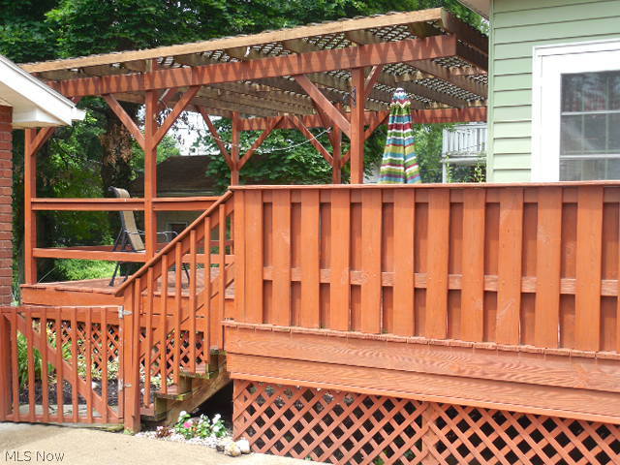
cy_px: 232
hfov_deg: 39.7
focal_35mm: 48
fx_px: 860
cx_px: 310
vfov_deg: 30.3
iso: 125
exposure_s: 1/160
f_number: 4
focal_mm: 8.7
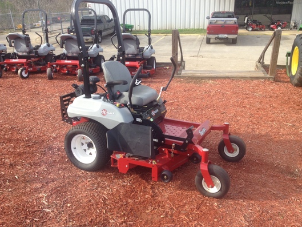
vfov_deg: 39.7
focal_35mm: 36
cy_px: 116
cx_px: 147
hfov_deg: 51.3
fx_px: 314
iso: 50
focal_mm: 4.28
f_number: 2.4
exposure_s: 1/480
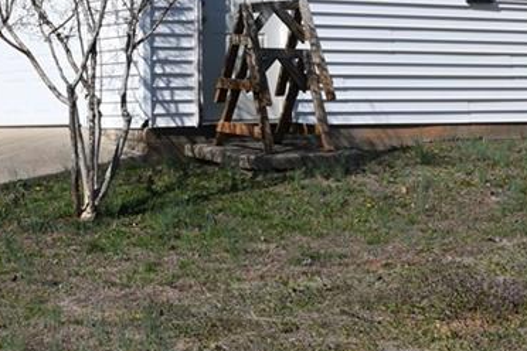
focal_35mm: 111
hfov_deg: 18.4
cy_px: -28
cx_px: 298
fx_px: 1630
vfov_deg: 12.1
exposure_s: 1/320
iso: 100
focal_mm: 27
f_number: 9
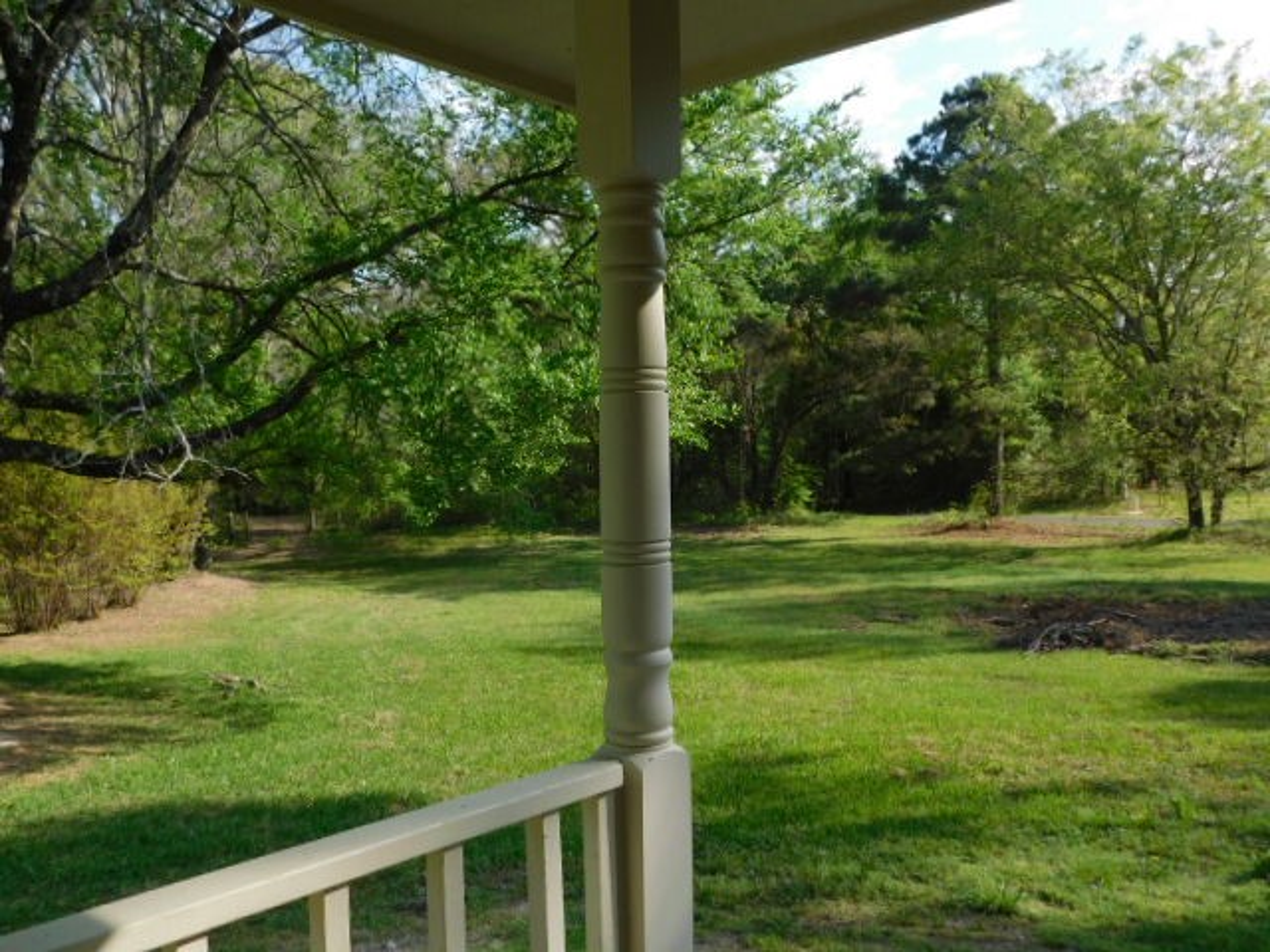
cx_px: 635
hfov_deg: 60.0
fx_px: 1101
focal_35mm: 30
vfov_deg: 46.8
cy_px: 476
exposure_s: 1/640
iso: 125
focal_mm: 5.3
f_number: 3.2
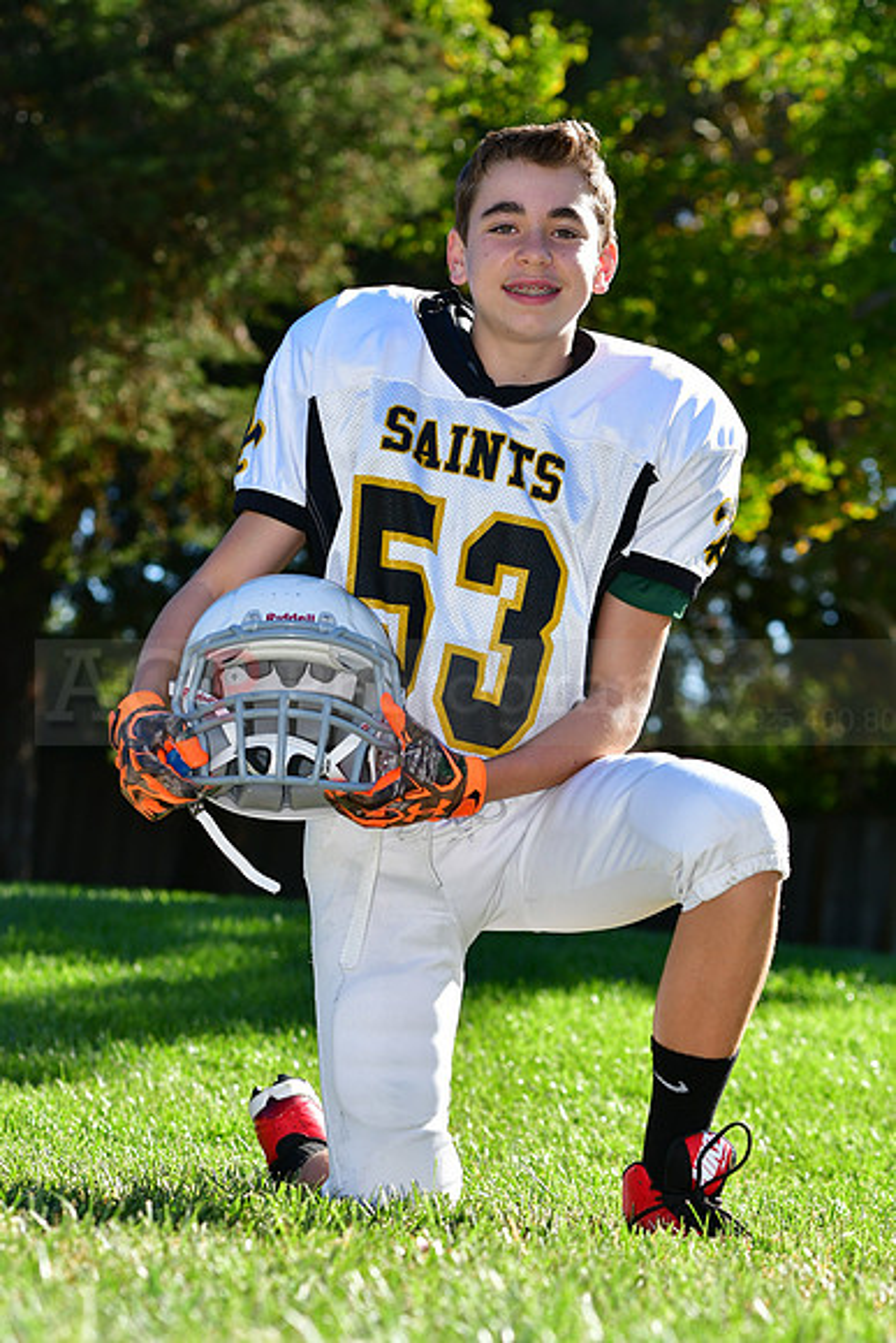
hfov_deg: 11.7
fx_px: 4365
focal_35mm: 117
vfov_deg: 17.5
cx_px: 448
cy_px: 672
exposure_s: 1/1250
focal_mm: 78
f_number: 4.5
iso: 400
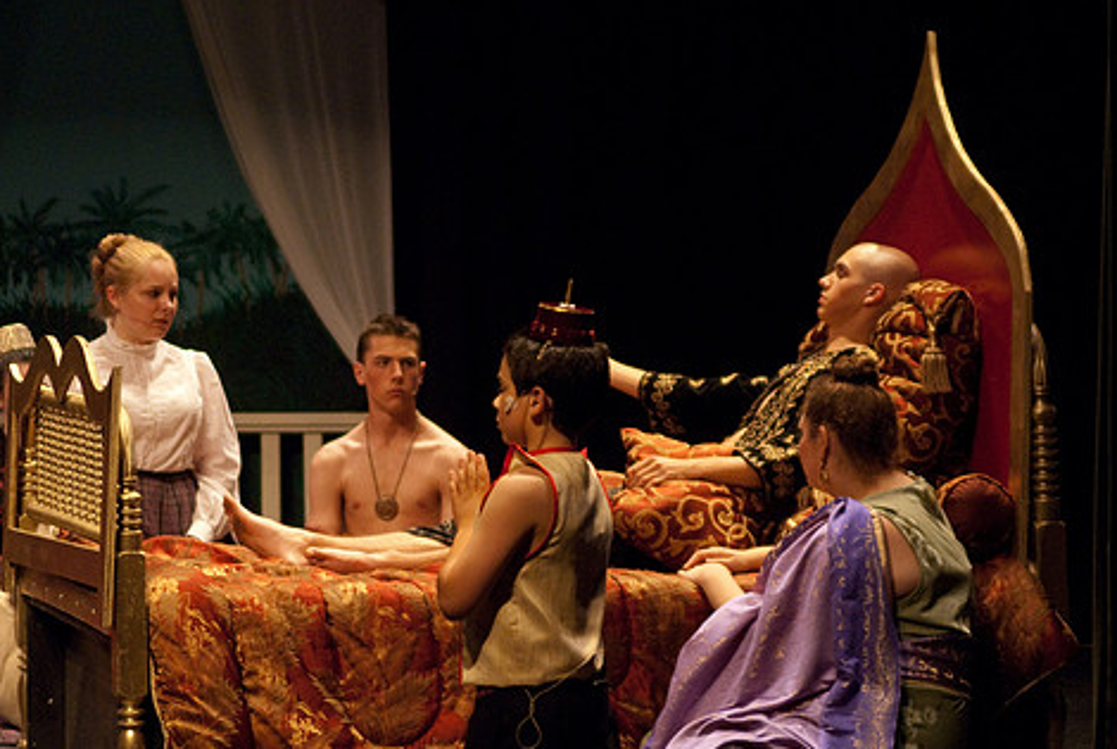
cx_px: 497
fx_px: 4599
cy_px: 402
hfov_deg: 13.8
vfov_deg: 9.3
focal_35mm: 148
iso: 1000
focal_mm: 80
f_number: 2.8
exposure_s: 1/160
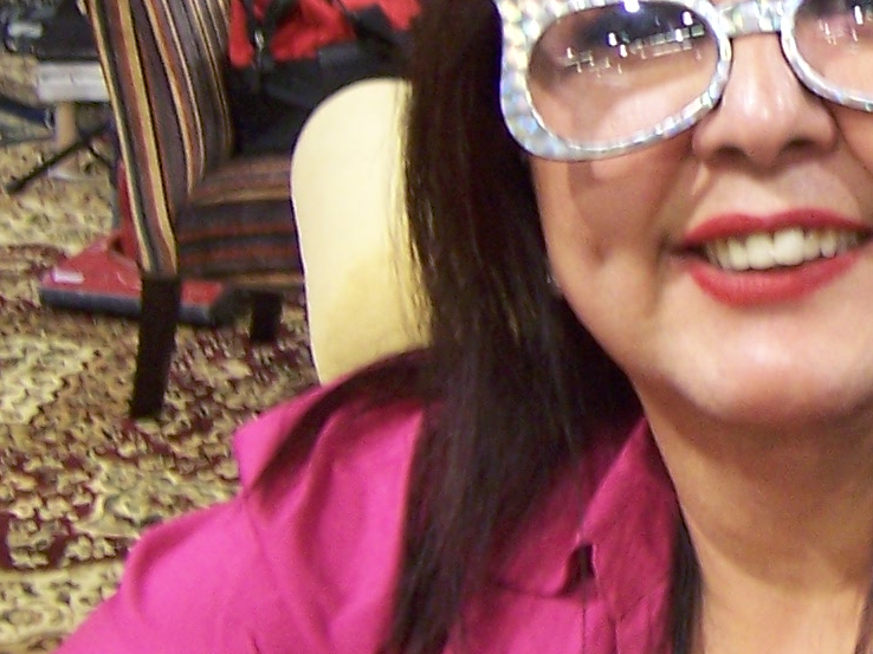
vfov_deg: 12.5
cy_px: 114
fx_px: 2975
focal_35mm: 118
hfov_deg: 16.3
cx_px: 916
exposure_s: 1/15
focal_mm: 5.6
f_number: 2.7
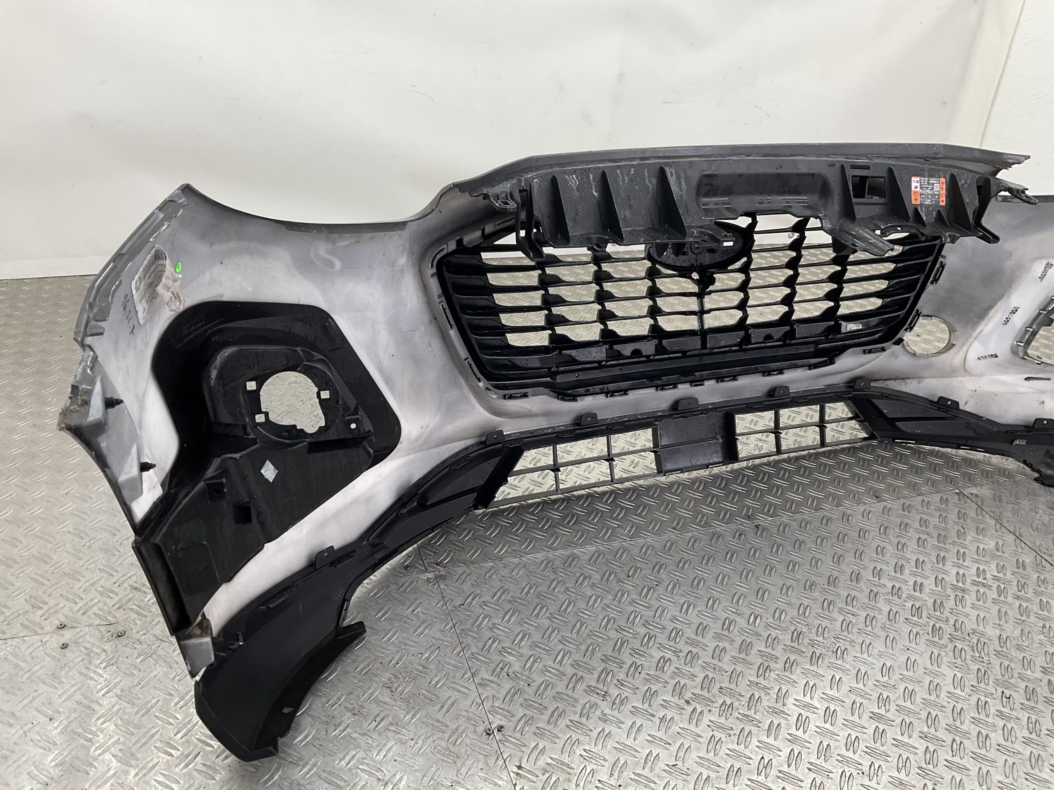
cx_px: 527
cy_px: 395
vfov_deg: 48.2
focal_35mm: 29
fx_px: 883
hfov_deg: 61.7
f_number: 1.8
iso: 32
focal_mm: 3
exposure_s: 1/120
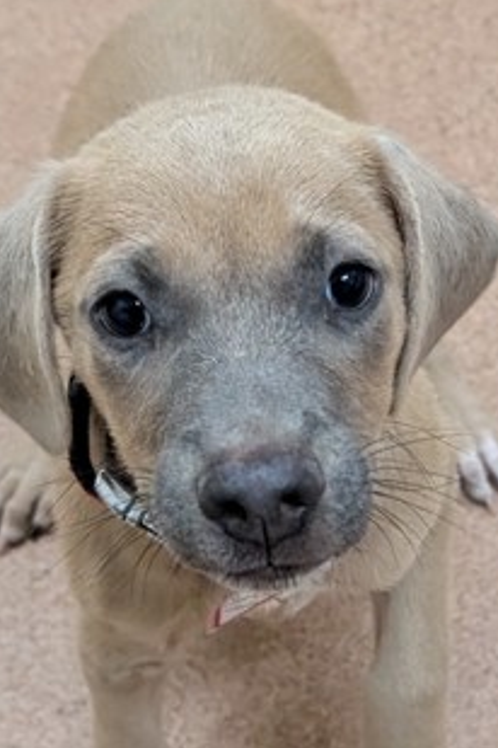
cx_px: 230
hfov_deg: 38.9
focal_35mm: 34
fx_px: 705
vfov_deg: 55.8
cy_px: 370
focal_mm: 6.9
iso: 1689
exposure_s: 1/522
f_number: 1.68
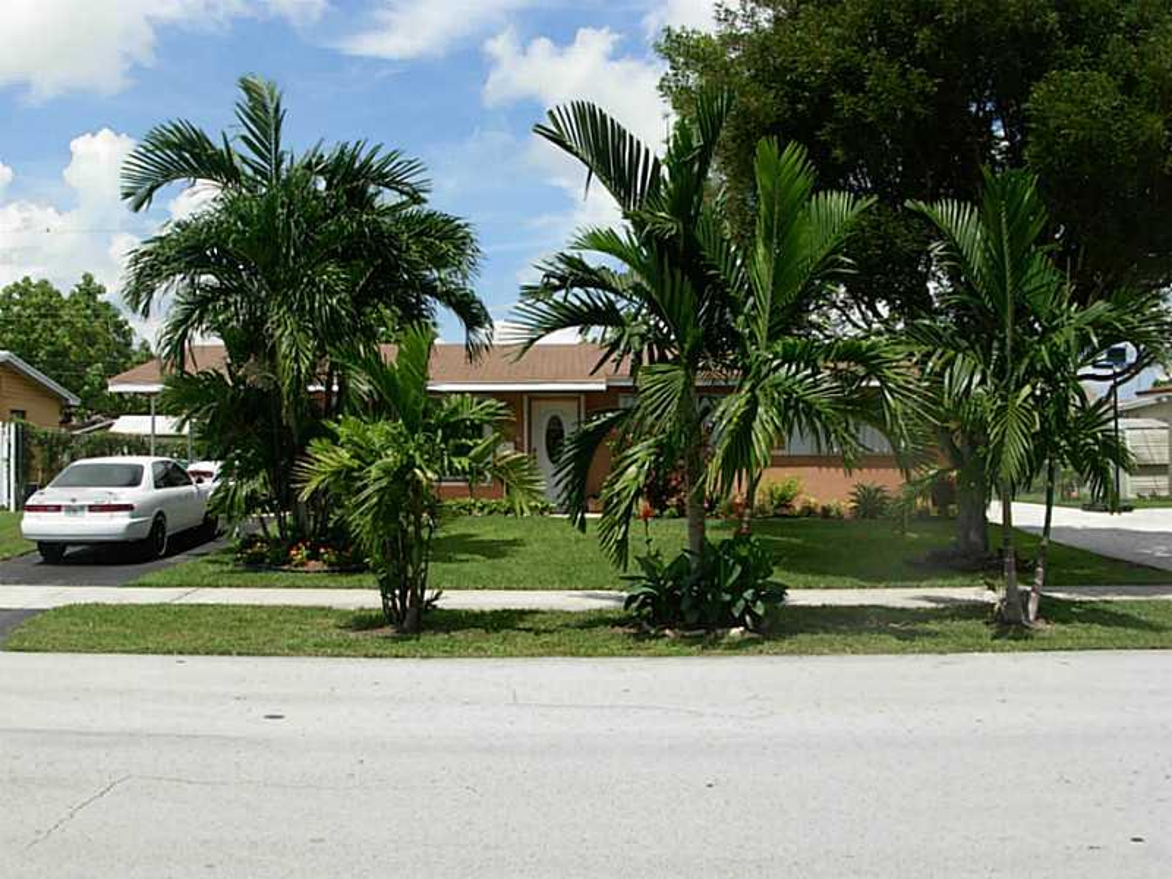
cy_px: 440
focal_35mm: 38
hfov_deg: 49.0
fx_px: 1287
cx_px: 586
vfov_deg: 37.7
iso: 79
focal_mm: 6.3
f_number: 4.9
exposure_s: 1/542
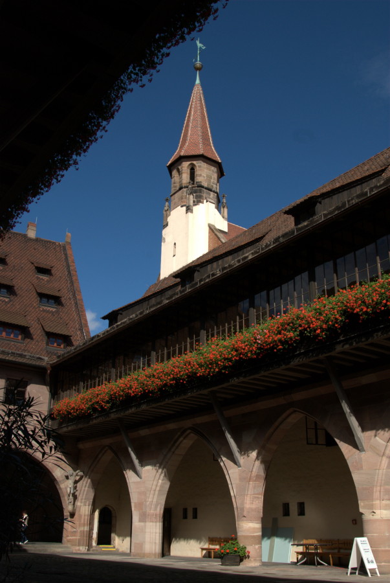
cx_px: 195
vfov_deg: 53.1
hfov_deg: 37.0
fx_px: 583
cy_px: 292
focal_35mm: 36
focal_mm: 24
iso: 200
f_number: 9
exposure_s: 1/320
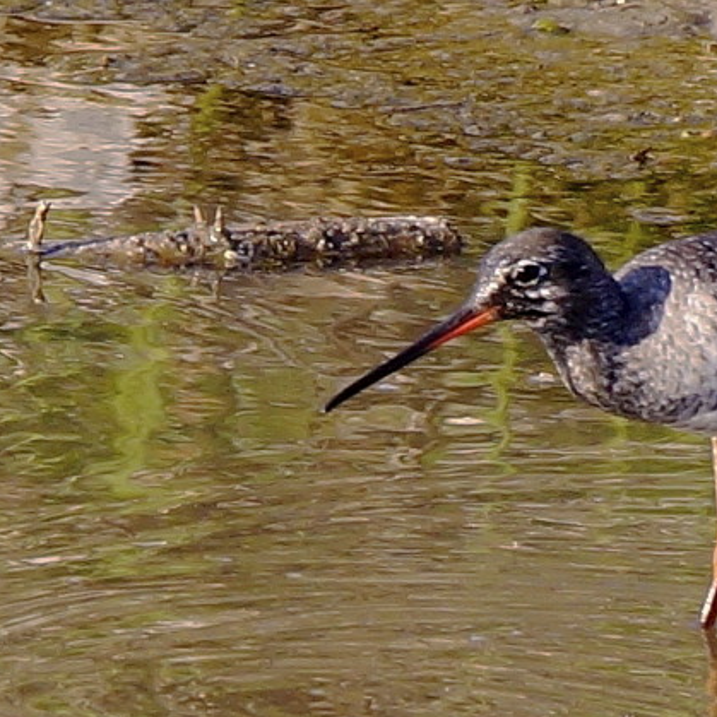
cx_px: 397
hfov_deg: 1.6
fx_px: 25684
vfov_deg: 1.6
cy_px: 415
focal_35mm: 1096
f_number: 9
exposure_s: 1/400
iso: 500
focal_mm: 600
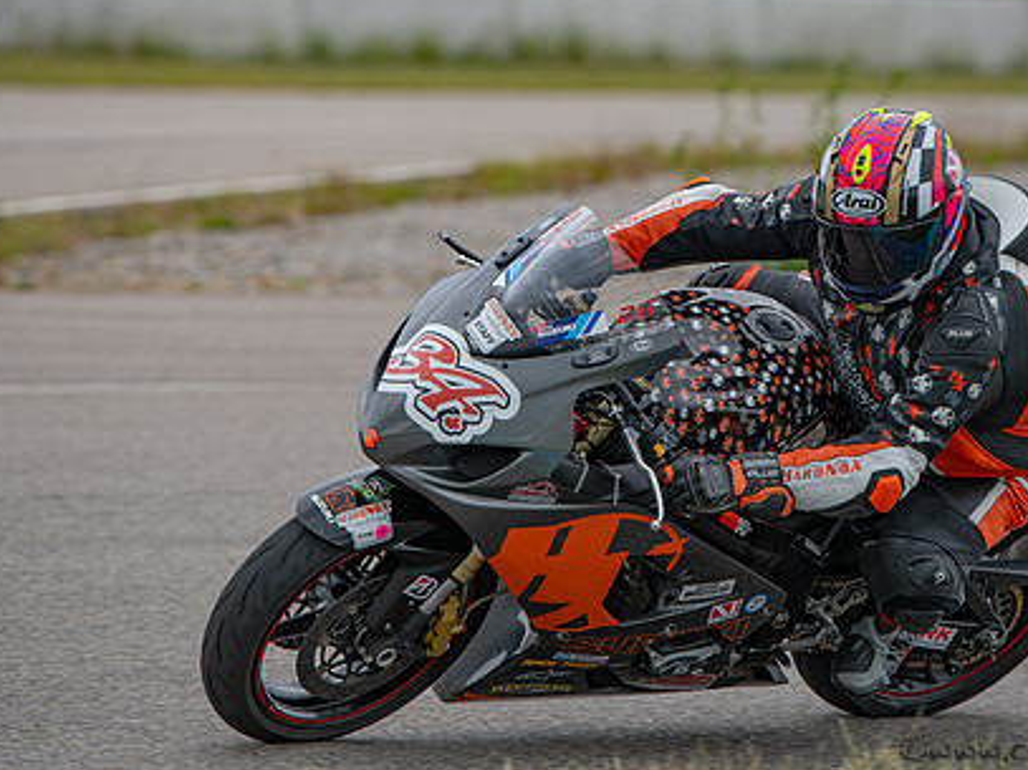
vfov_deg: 5.4
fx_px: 8135
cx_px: 553
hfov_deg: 7.2
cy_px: 314
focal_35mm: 274
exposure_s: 1/1250
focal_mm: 200
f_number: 3.5
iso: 110
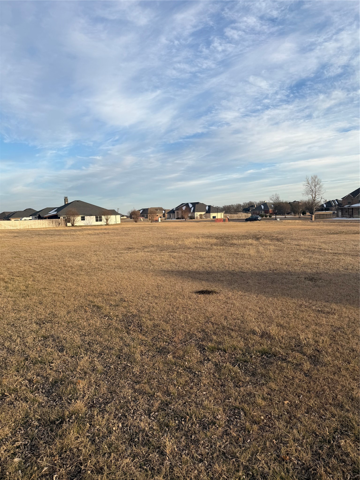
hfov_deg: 56.8
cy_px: 240
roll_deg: +2.4
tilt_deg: -4.3
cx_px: 180
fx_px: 333
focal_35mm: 24
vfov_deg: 71.6
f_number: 1.78
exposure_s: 1/2703
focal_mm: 6.76
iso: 80
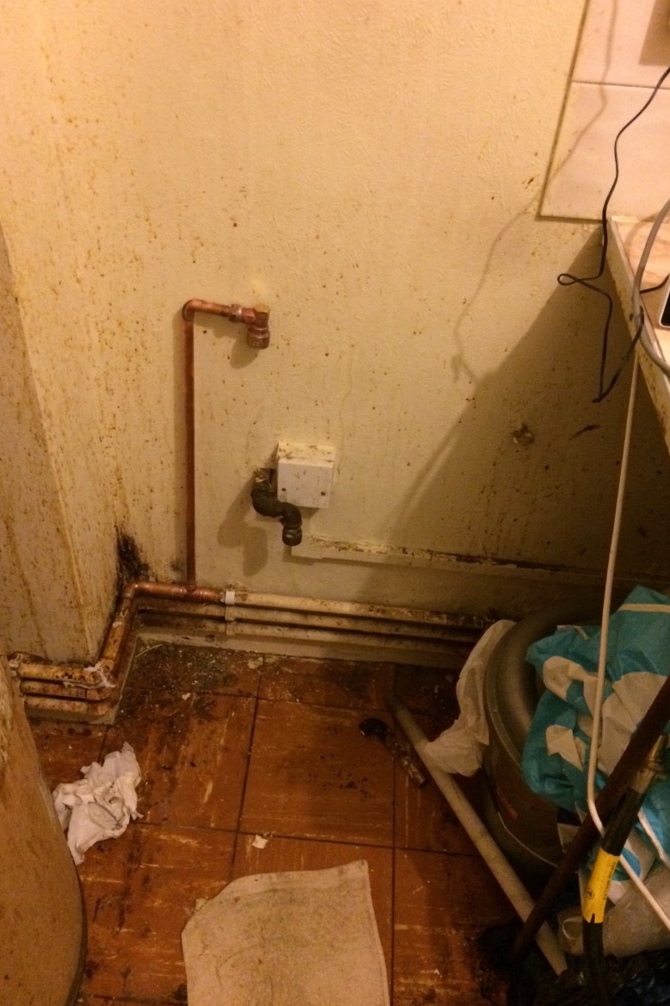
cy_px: 493
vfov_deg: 60.3
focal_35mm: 31
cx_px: 319
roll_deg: -4.5
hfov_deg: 42.3
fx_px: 866
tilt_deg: -43.0
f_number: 2.2
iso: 400
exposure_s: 1/17
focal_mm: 4.15
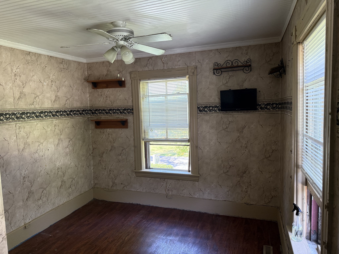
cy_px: 127
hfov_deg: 71.6
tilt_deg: -4.4
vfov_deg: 56.8
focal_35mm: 24
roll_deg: +2.0
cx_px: 170
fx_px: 235
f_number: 1.78
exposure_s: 1/66
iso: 200
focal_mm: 6.76
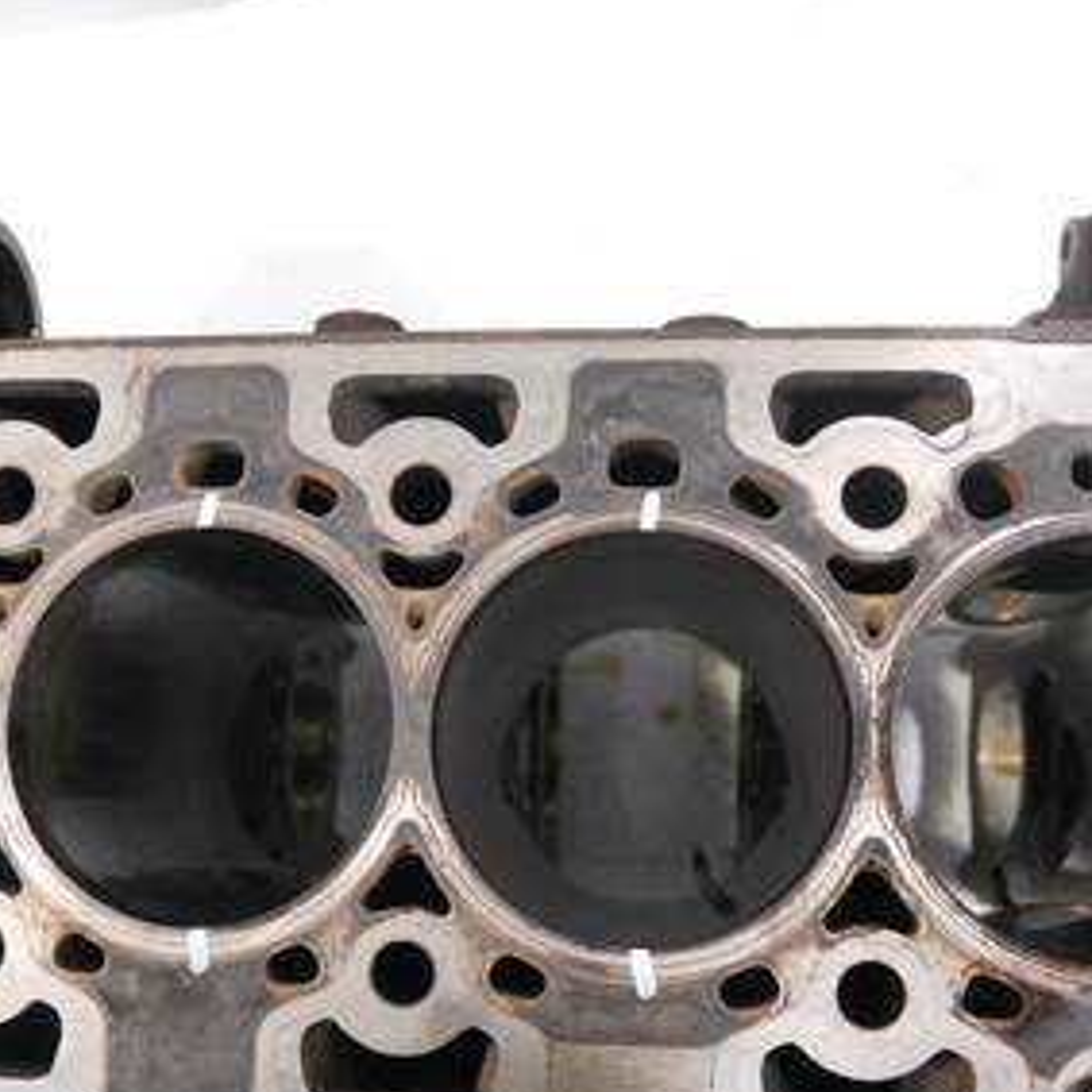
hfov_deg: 46.0
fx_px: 1285
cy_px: 671
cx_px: 482
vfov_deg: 45.7
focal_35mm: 36
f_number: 3.5
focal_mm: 12
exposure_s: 1/60
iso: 1250
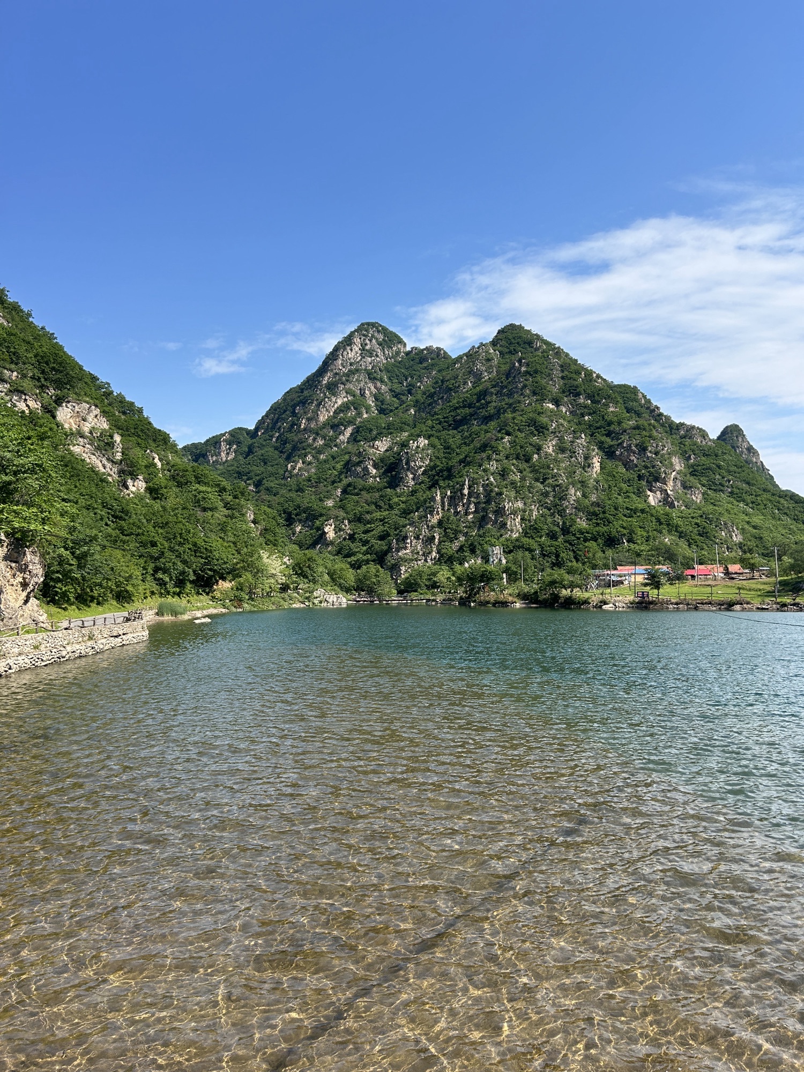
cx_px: 402
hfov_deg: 53.1
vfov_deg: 67.3
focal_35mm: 26
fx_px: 805
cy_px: 536
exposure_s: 1/3257
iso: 50
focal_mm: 5.7
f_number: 1.5
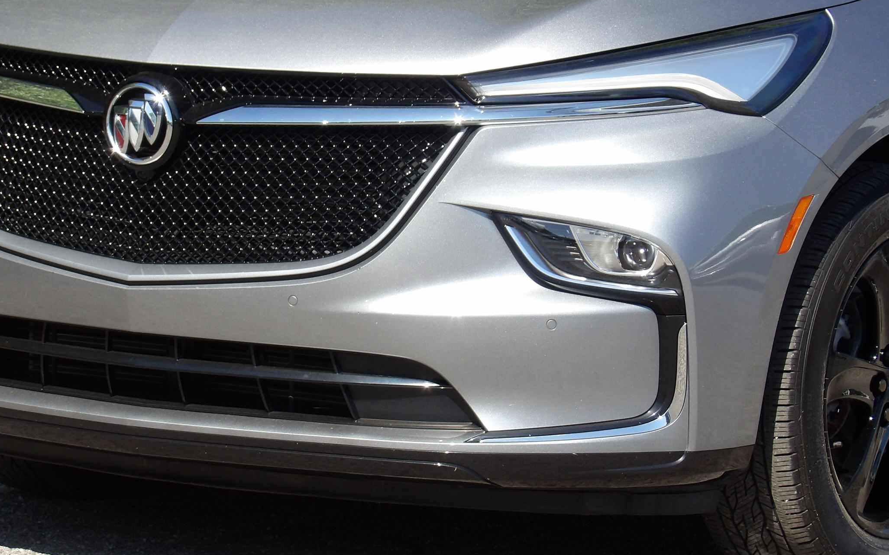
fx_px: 6420
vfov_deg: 5.0
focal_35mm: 265
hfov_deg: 7.9
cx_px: 336
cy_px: 231
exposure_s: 1/353
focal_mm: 35.6
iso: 100
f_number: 4.5
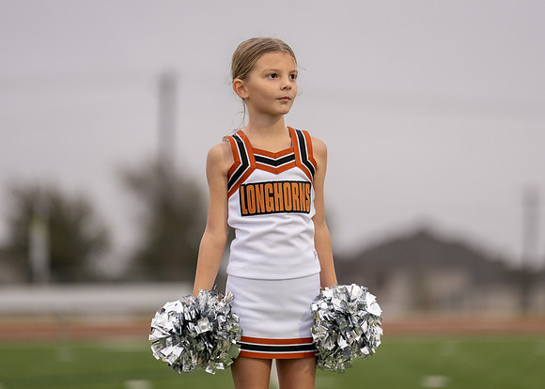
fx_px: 3789
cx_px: 291
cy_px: 158
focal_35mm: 245
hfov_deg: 8.2
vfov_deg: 5.9
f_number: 2.8
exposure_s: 1/1000
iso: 500
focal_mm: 197
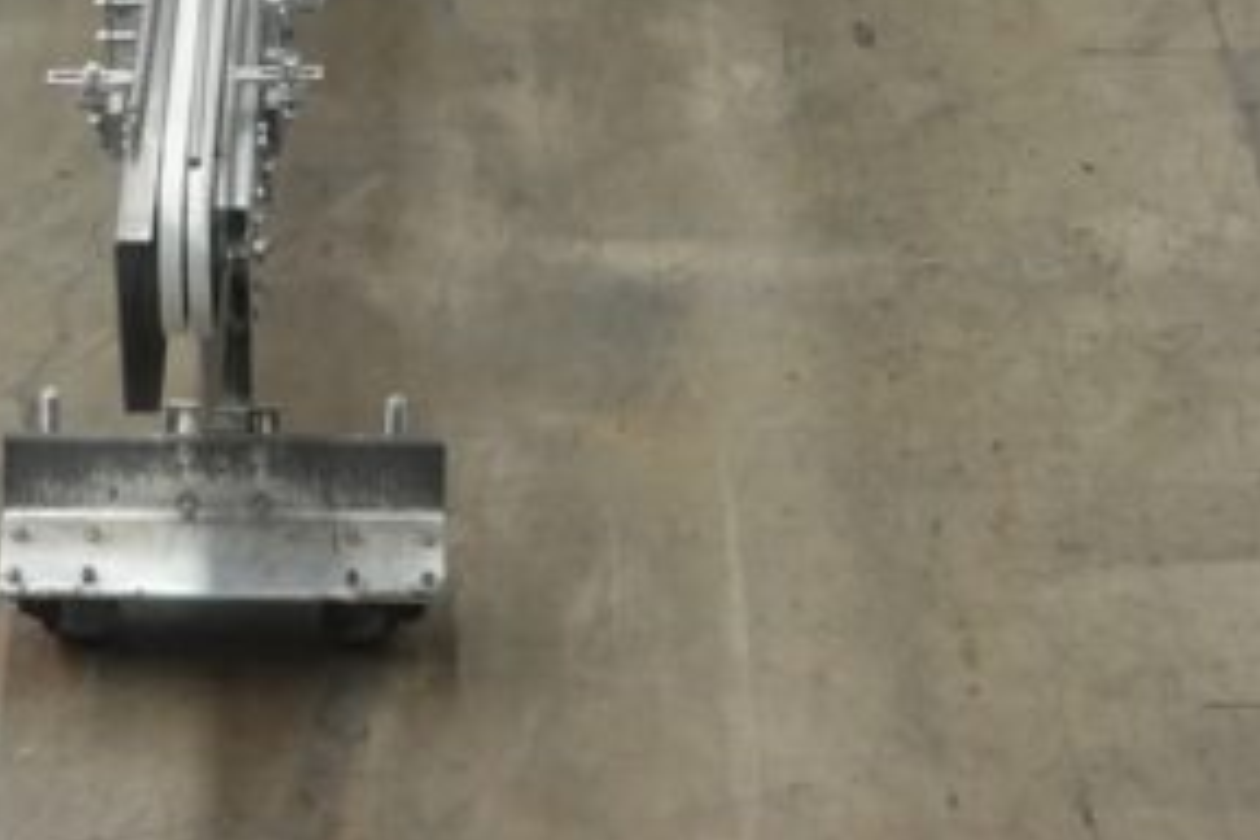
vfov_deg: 8.6
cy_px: -628
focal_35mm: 153
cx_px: 153
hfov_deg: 13.3
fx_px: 5355
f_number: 4
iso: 250
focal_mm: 15.9
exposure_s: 1/50
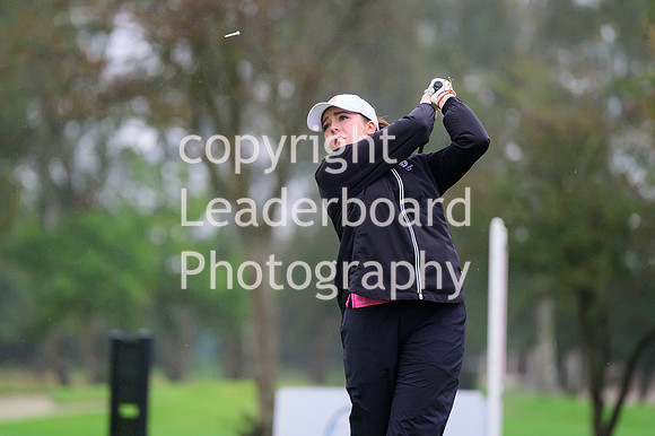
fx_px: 5455
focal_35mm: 300
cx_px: 328
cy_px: 218
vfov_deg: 4.6
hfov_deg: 6.9
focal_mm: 200
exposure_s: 1/2000
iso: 2000
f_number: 2.8
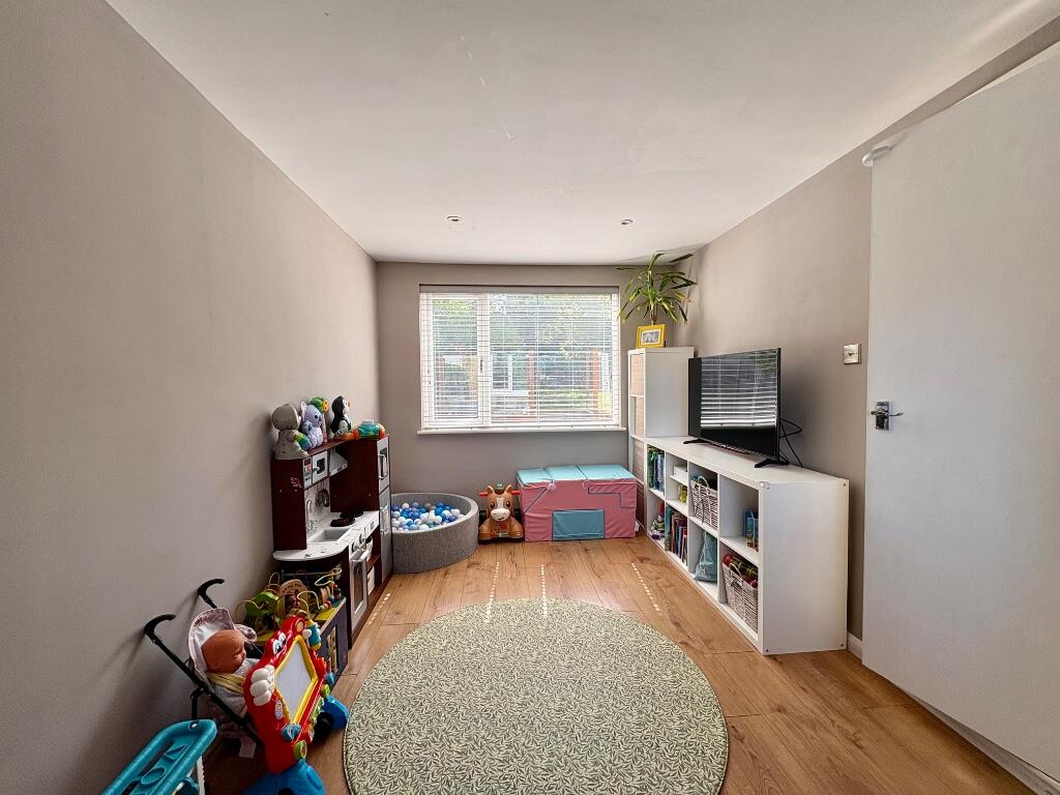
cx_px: 530
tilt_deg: -1.3
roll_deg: +0.3
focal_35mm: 14
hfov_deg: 102.1
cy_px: 398
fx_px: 429
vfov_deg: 85.7
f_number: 2.2
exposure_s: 1/112
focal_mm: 2.22
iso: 40
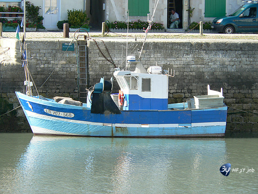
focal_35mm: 257
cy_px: 97
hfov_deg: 7.7
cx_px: 129
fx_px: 1915
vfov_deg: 5.8
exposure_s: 1/250
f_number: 4
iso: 80
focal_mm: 42.8
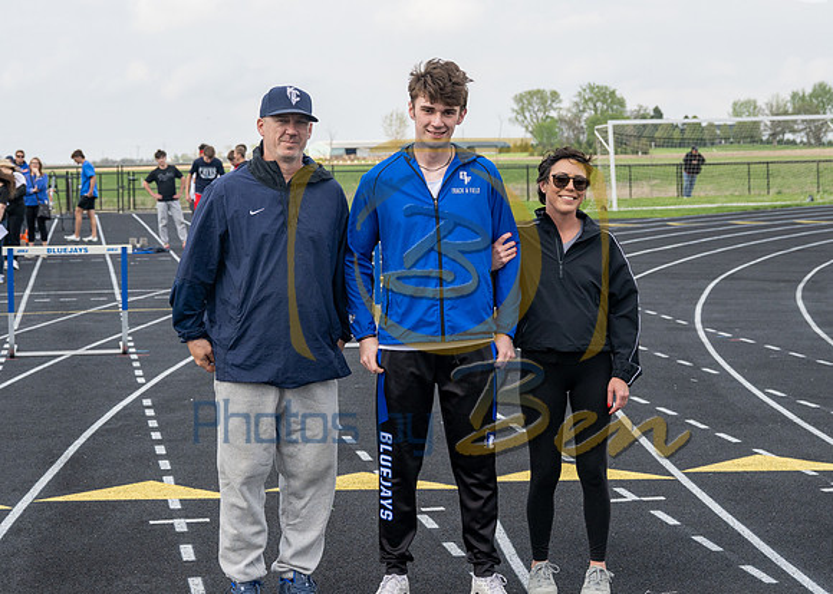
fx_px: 1624
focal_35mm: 69
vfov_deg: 20.6
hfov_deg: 28.8
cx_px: 417
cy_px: 171
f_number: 5
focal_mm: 46
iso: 200
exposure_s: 1/1250
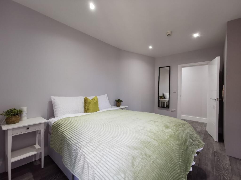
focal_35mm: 16
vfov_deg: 78.1
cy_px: 90
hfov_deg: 94.5
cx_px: 120
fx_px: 111
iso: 160
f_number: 2.2
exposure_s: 1/33.3
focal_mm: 2.35
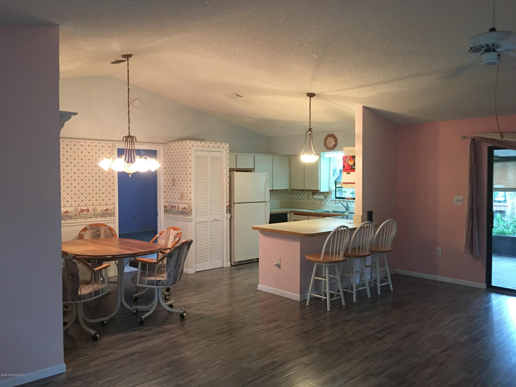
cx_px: 258
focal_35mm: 29
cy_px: 194
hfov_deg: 61.7
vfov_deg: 48.2
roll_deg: -0.1
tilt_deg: -0.8
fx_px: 432
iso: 100
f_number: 2.2
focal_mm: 4.15
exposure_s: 1/15
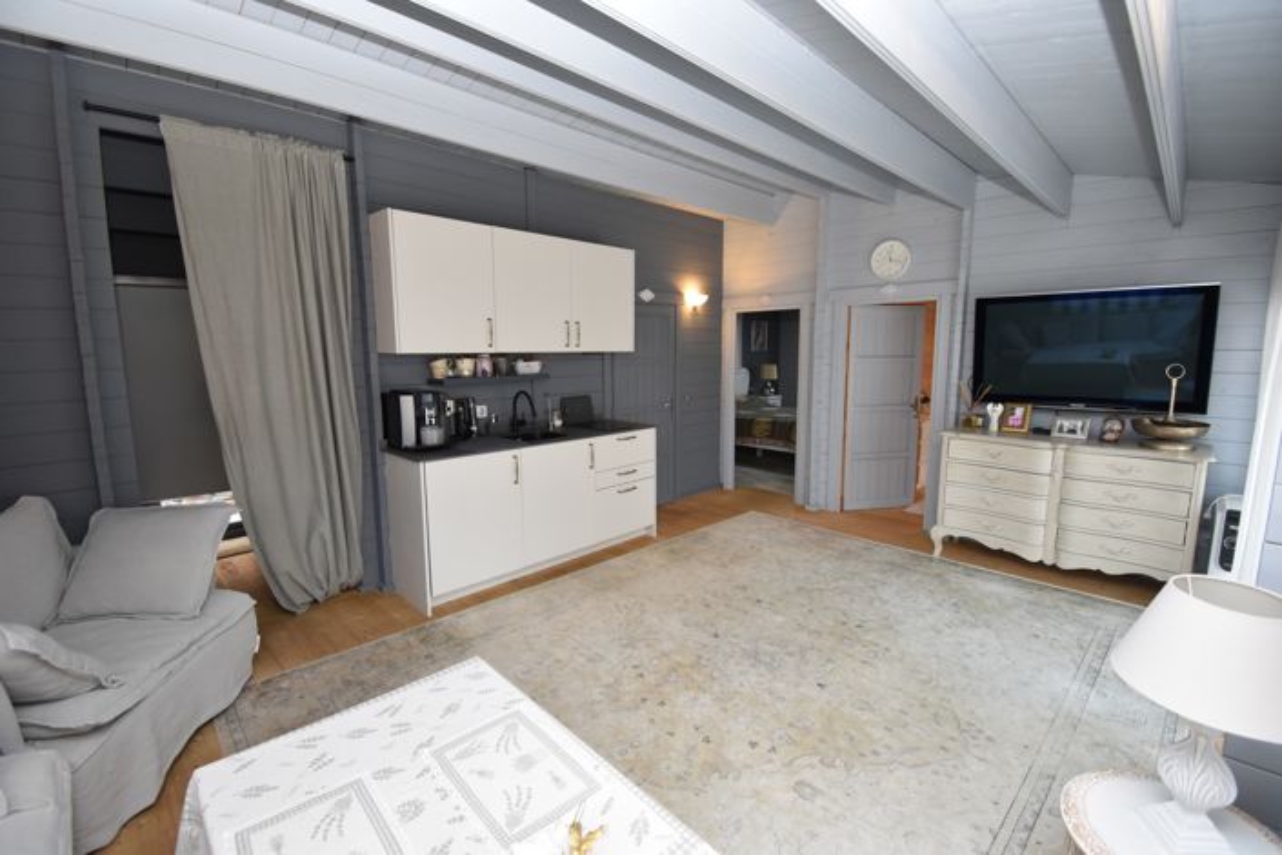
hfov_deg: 100.4
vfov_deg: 77.3
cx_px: 641
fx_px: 534
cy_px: 428
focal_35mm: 15
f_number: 4.5
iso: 900
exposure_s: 1/125
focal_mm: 10
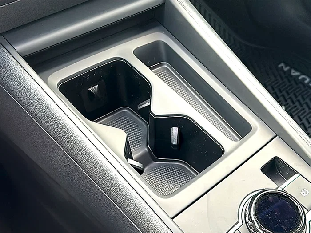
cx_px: 156
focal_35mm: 39
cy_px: 116
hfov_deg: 47.9
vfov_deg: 36.8
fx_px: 350
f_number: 1.78
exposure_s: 1/73
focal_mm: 6.86
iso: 160
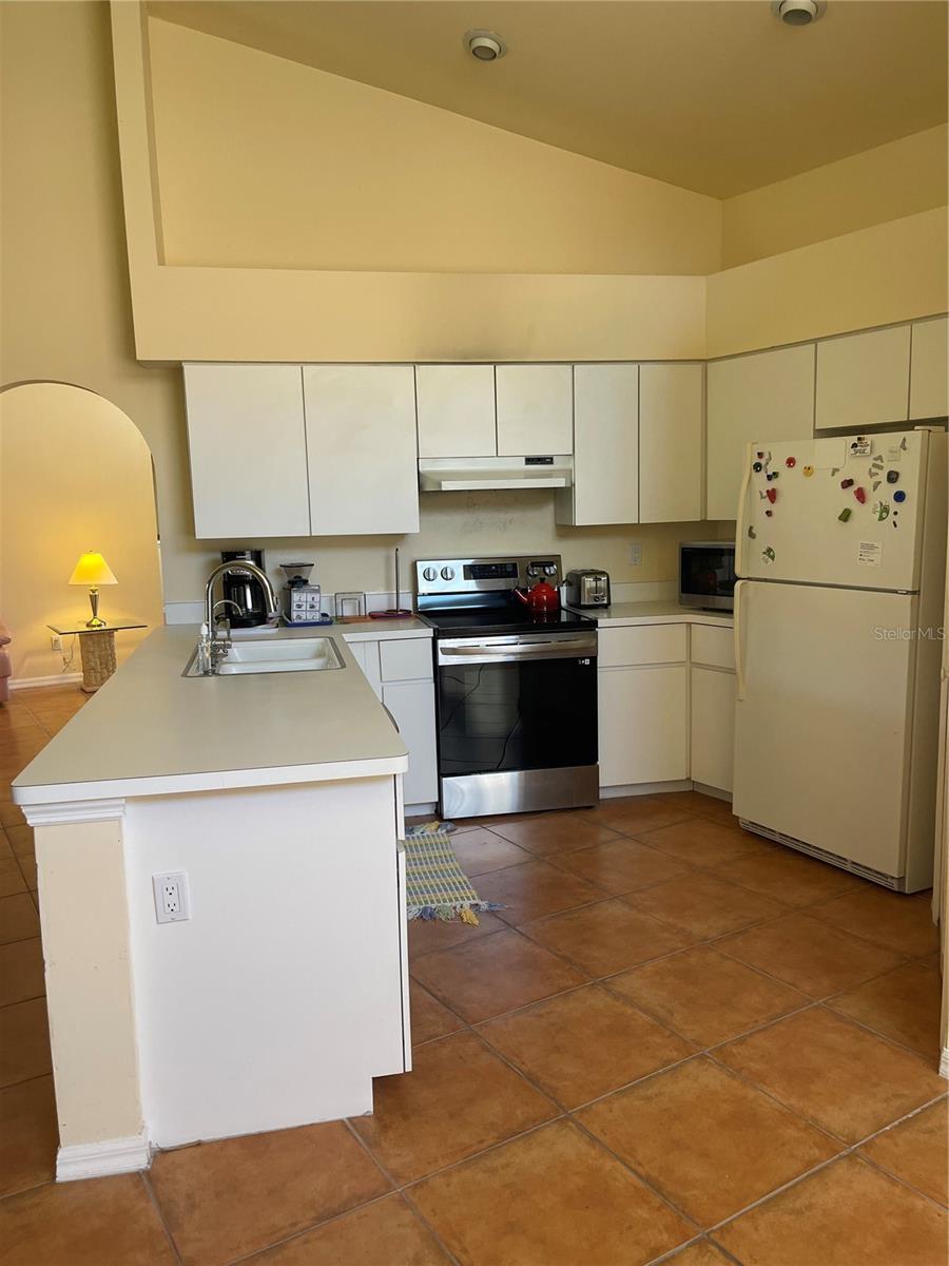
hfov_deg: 54.9
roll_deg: +1.9
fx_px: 914
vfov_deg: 69.4
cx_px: 474
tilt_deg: -6.8
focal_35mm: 25
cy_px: 633
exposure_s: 1/116
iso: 125
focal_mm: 5.1
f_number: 1.6
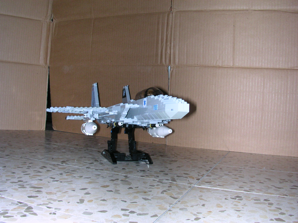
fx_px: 319
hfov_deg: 50.1
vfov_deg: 38.7
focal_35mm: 37
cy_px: 112
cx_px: 149
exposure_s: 1/60
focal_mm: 5.6
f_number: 4.5
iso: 100
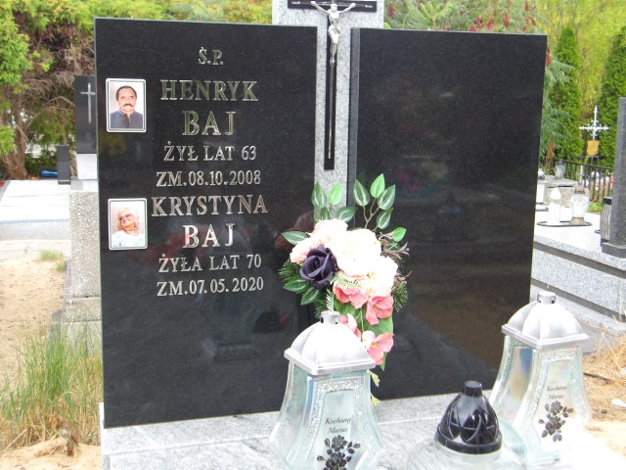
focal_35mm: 42
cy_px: 235
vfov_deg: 34.3
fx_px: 760
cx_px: 313
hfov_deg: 44.8
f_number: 3.7
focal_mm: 7.6
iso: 100
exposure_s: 1/68
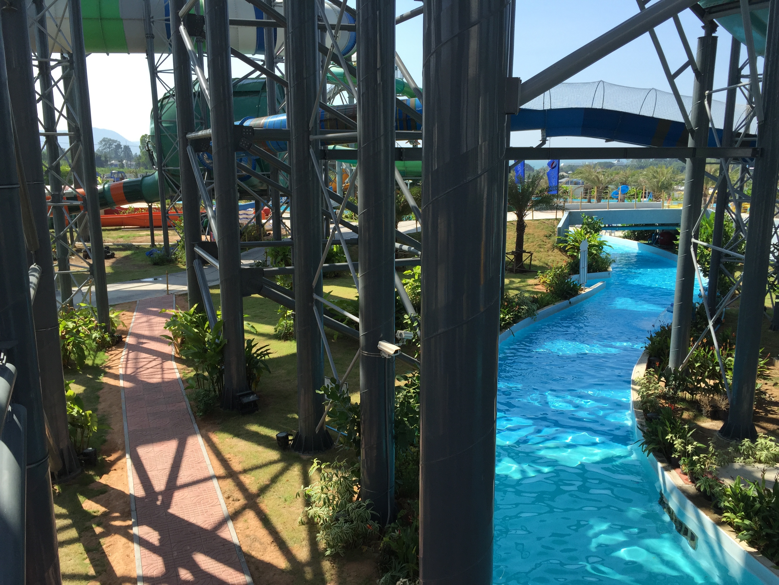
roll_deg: -1.0
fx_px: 653
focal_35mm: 29
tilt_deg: -11.4
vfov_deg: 48.2
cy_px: 292
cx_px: 390
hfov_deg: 61.7
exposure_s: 1/1130
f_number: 2.2
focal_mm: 4.15
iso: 32
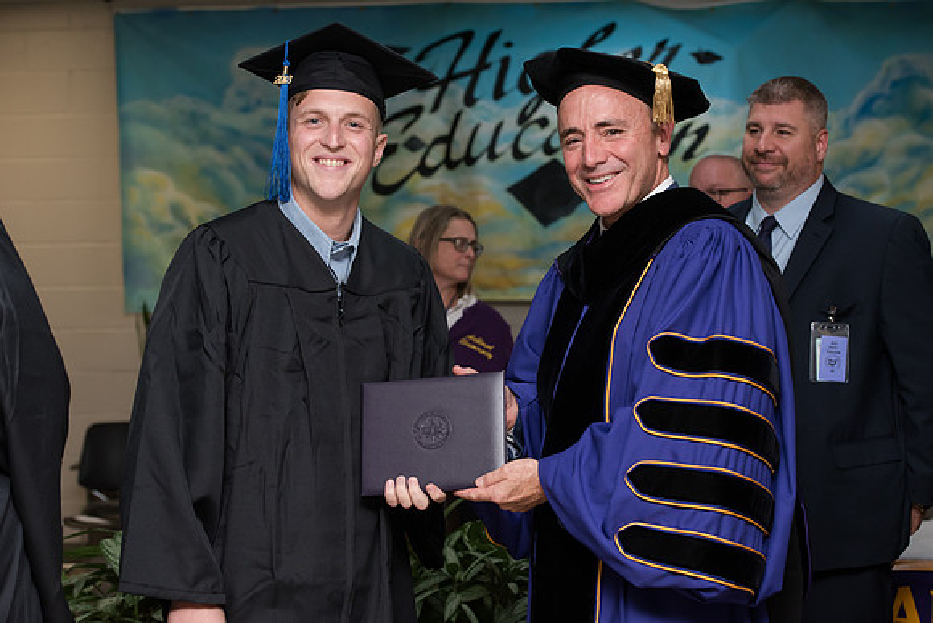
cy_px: 312
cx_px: 466
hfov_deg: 28.8
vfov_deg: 19.5
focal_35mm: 70
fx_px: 1815
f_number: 6.3
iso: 1600
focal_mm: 70
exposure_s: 1/200
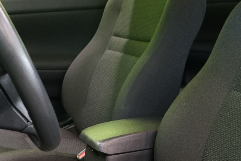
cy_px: 123
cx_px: 121
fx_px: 482
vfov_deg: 18.8
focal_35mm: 72
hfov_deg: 28.1
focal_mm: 28
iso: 1600
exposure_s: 1/20
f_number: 5
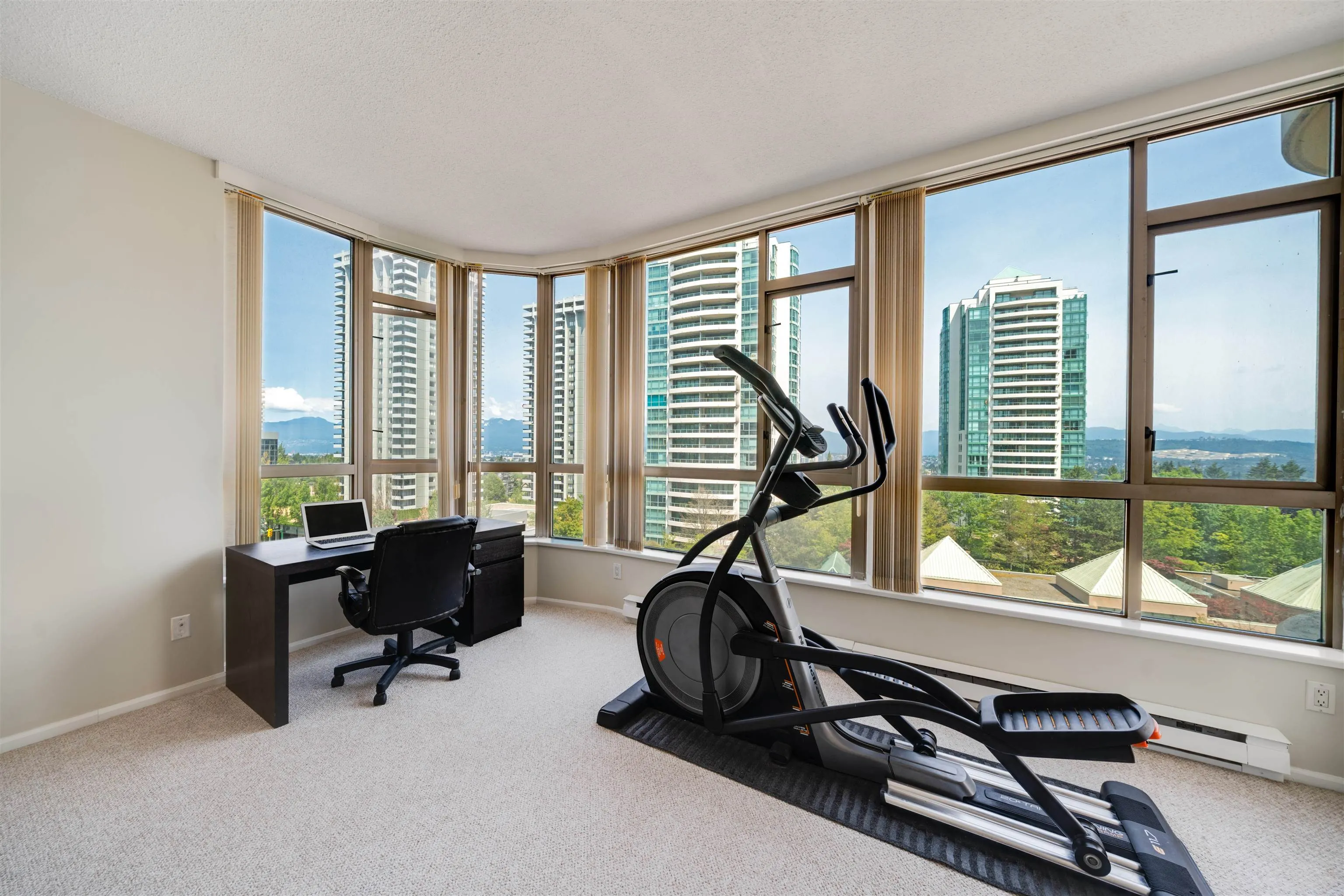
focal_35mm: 12
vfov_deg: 90.0
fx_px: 448
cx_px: 672
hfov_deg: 112.6
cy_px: 448
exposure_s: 1/1250
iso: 100
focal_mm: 12
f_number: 6.3
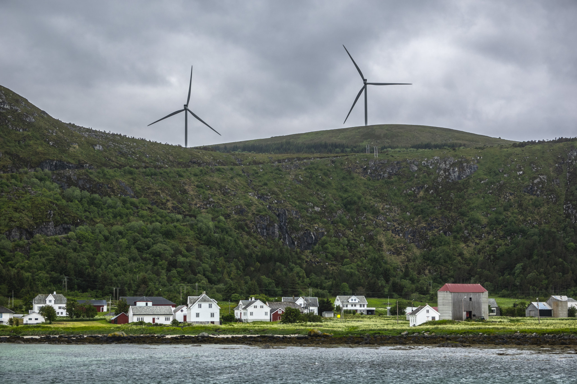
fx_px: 1122
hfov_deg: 28.8
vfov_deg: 19.5
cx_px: 288
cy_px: 192
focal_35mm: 70
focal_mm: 25.61
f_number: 4
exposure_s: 1/250
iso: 100
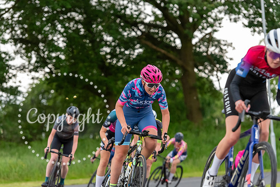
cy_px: 94
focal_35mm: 150
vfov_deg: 9.2
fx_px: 1167
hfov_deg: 13.7
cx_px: 140
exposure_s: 1/640
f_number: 4
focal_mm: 150
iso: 6400
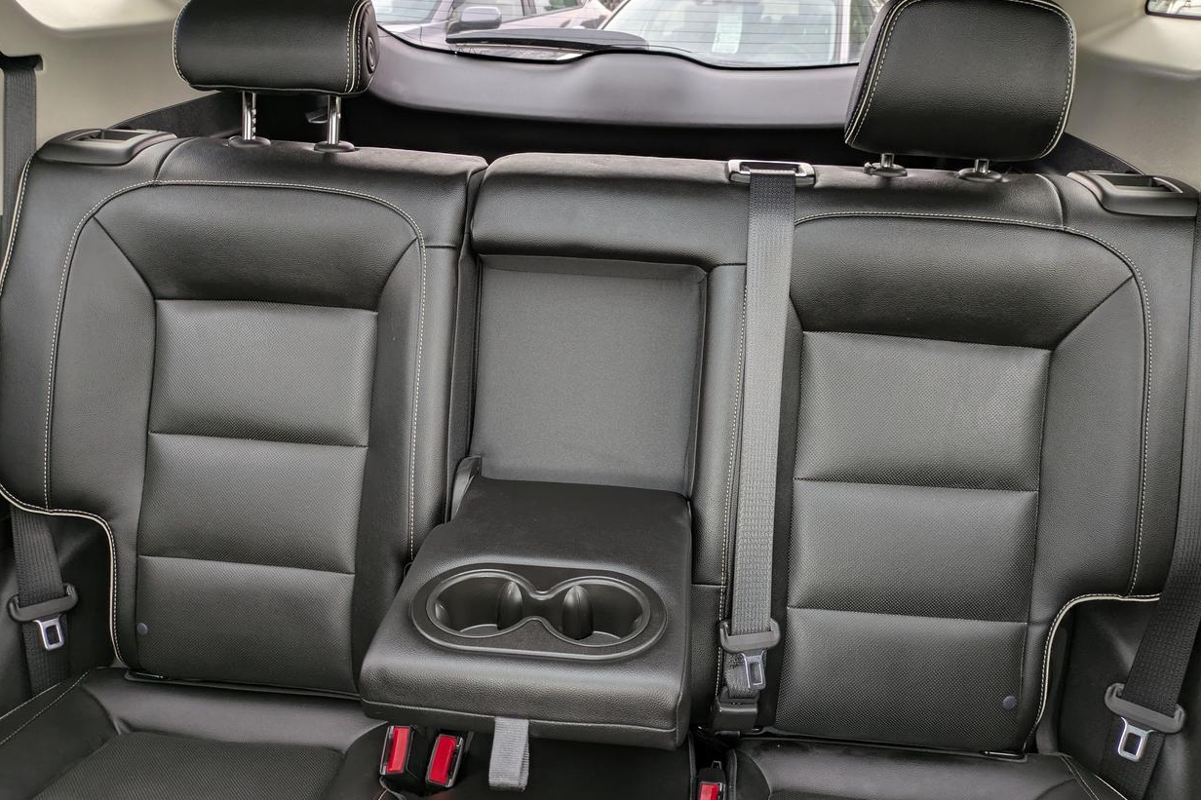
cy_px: 429
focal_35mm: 27
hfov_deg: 67.4
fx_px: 901
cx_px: 612
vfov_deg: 47.9
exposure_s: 1/25
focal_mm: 5.43
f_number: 1.89
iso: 73
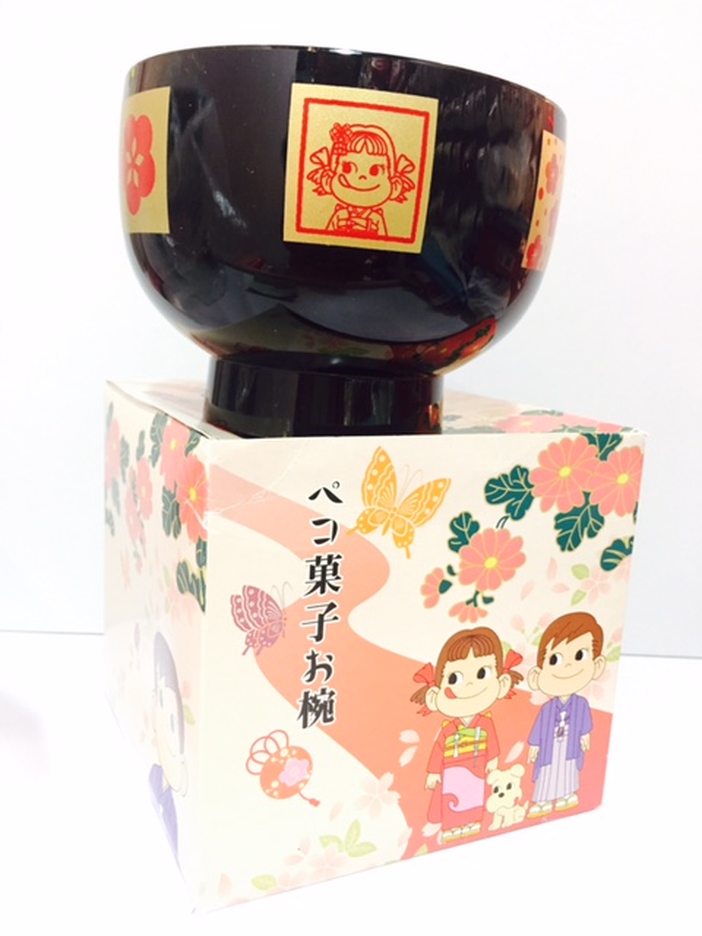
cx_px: 351
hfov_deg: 48.2
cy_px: 468
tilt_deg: -7.1
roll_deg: -3.6
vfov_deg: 61.7
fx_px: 784
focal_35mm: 29
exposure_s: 1/33
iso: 250
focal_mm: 4.15
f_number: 2.2
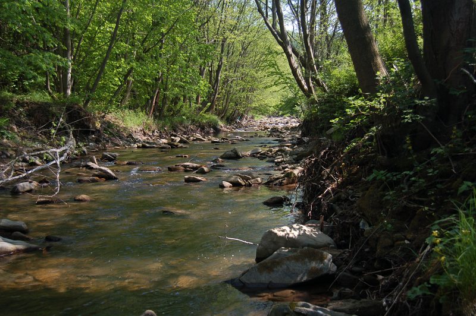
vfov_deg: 36.8
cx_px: 238
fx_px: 476
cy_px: 158
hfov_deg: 53.2
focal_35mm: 36
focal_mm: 24
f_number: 4.5
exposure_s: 1/80
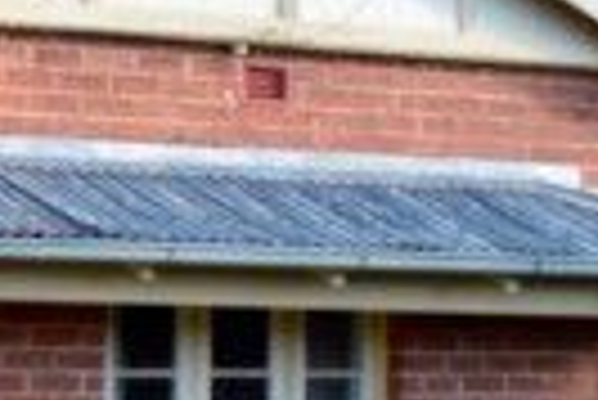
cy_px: 409
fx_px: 2428
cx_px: -513
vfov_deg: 9.4
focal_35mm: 146
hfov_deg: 12.7
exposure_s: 1/160
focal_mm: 18
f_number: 9
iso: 400
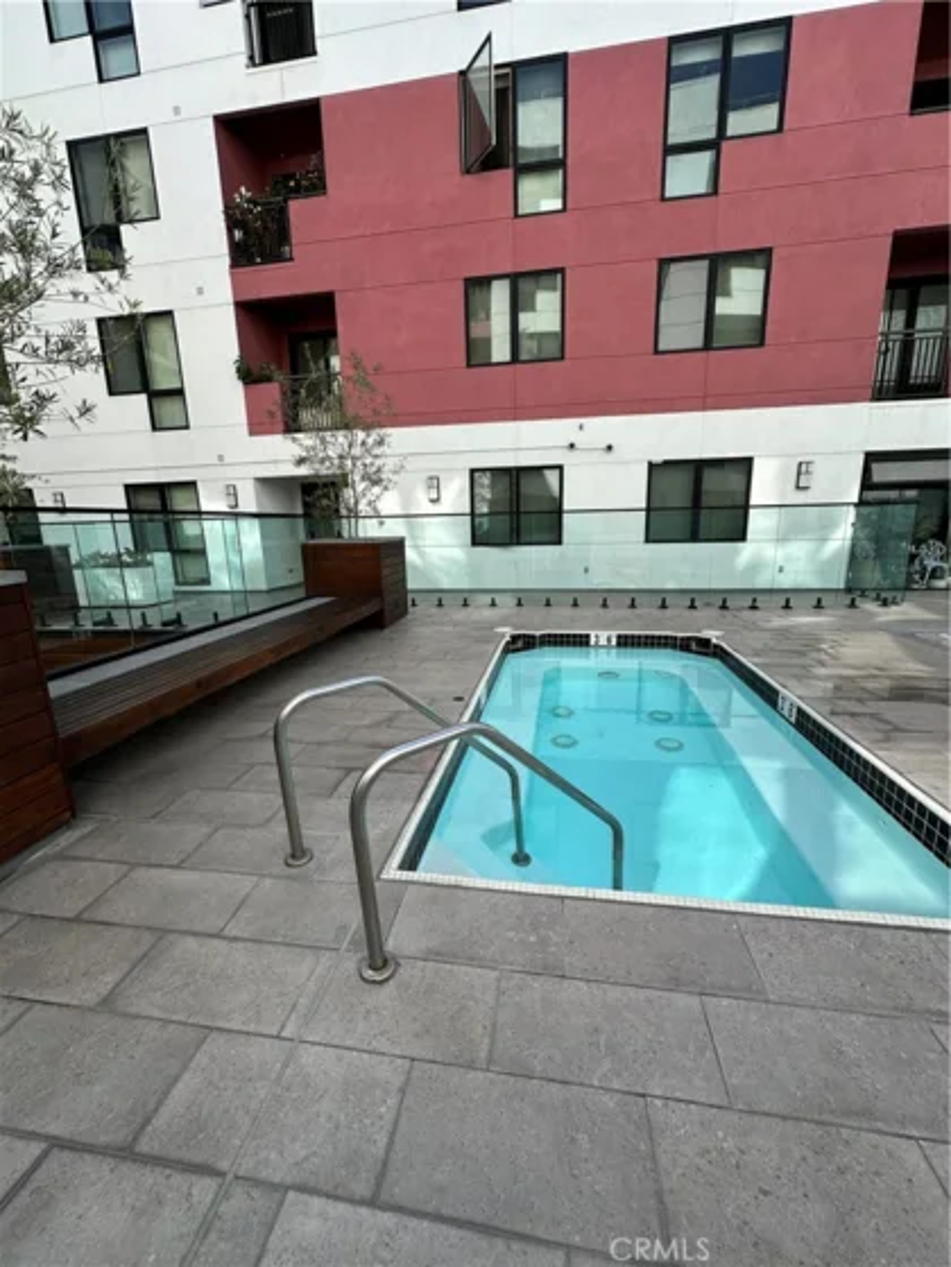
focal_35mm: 14
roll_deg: +0.3
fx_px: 513
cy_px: 634
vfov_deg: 102.1
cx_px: 476
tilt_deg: -12.1
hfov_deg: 85.7
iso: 40
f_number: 2.2
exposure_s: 1/917
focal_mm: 2.22
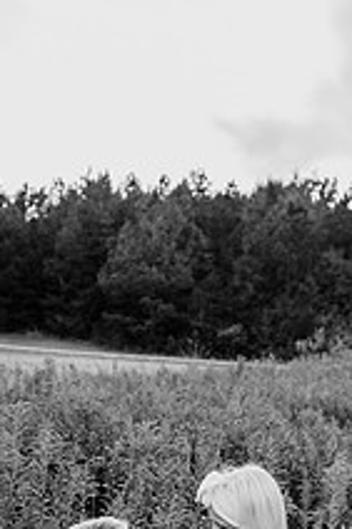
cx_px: 207
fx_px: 749
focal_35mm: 51
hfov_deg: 26.4
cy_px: 379
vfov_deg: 38.2
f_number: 2.5
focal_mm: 24
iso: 250
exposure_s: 1/1250
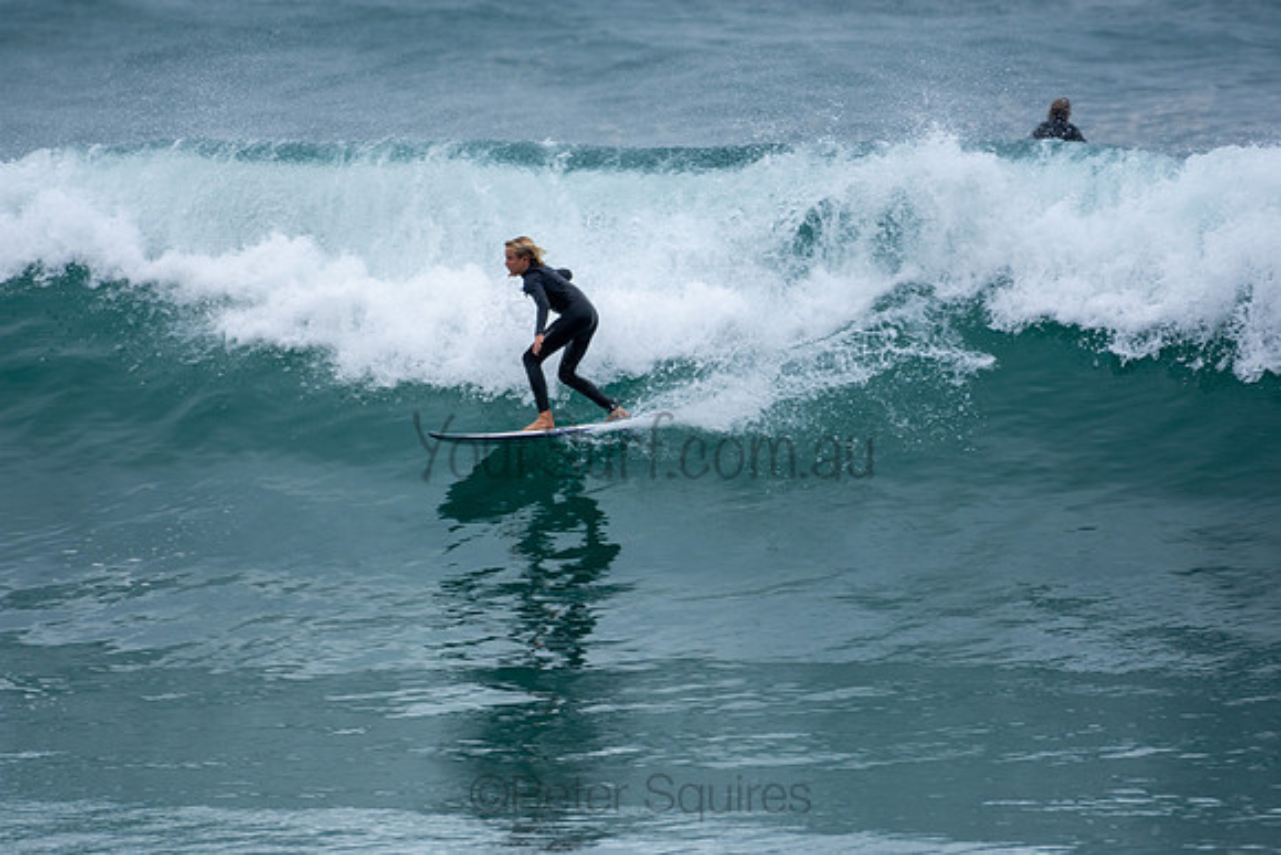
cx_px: 640
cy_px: 428
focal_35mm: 750
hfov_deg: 2.7
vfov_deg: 1.8
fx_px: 26692
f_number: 5.6
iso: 360
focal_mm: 500
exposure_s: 1/1250
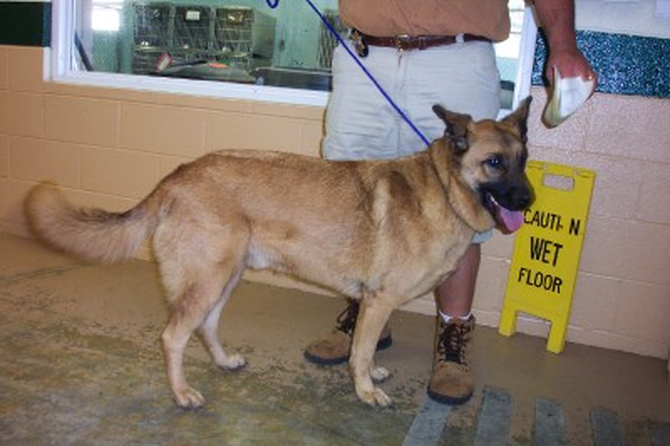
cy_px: 223
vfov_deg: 37.8
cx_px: 335
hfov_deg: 54.5
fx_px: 651
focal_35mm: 35
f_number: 2.8
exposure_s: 1/30
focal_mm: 7.5
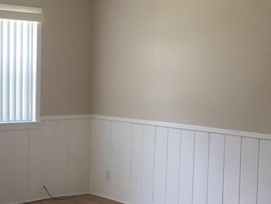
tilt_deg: -4.0
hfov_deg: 27.7
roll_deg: -2.9
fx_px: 548
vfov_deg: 21.0
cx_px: 97
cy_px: 115
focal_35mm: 70
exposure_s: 1/60
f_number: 2.2
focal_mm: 4.15
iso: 40
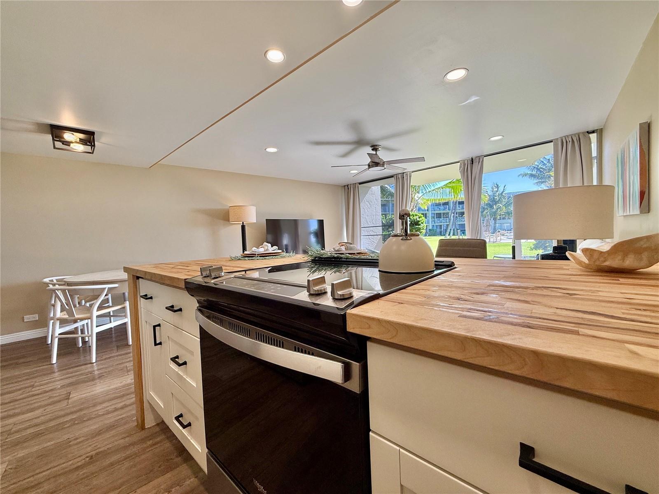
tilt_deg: -2.5
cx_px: 330
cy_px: 247
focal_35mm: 14
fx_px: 267
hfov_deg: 102.1
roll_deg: +2.2
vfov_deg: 85.7
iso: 64
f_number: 2.2
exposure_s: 1/172
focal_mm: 2.22
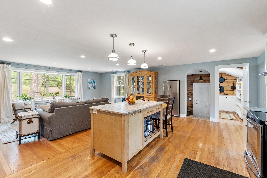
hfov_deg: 100.4
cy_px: 89
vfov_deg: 77.3
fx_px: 111
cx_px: 134
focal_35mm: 15
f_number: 7.1
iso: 400
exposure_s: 1/1.67
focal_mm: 10
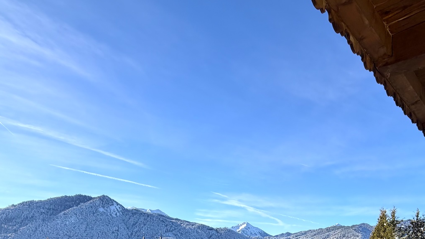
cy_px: 279
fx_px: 338
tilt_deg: -3.9
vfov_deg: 32.8
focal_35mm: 30
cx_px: 275
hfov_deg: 63.1
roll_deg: -0.6
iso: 25
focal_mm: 2.22
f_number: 2.2
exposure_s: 1/770
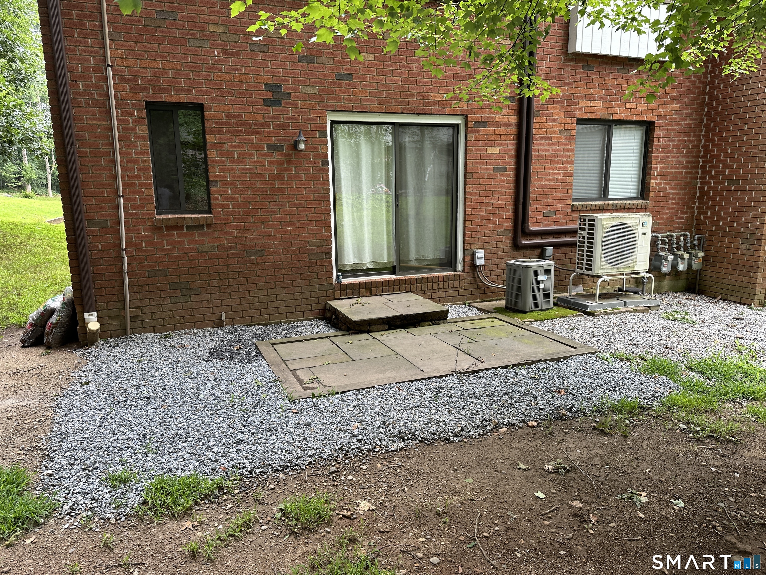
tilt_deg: -9.9
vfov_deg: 56.8
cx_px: 383
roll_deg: +0.2
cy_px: 288
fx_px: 531
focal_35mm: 24
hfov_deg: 71.6
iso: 80
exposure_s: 1/121
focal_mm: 6.86
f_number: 1.78
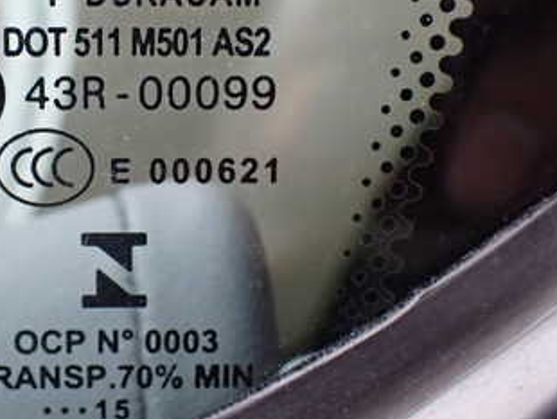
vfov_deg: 25.2
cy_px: 146
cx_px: 113
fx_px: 934
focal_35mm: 58
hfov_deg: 32.3
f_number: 2.3
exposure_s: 1/125
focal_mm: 5.4
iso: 500
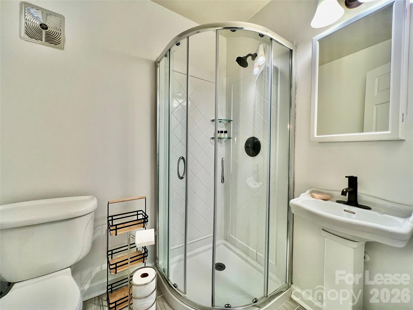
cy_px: 155
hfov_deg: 106.2
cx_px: 206
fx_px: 155
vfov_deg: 89.9
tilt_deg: -1.8
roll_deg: -0.4
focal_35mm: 13
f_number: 1.8
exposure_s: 1/120
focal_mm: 1.57
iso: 200
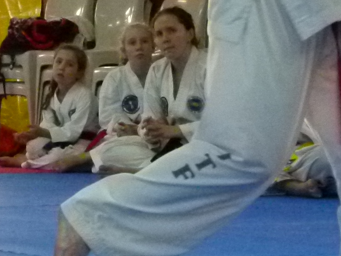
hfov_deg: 9.3
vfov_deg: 7.0
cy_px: -39
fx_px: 2079
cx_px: -48
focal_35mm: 211
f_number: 3.3
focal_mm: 11
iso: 800
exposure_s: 1/80
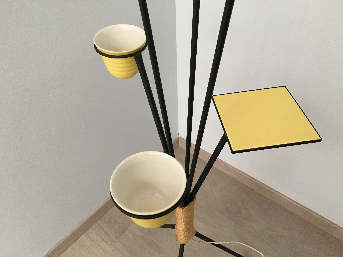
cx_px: 172
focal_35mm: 29
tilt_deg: -44.5
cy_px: 128
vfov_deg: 48.2
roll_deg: +1.0
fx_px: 287
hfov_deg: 61.7
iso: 250
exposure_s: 1/33
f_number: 2.2
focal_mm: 4.15
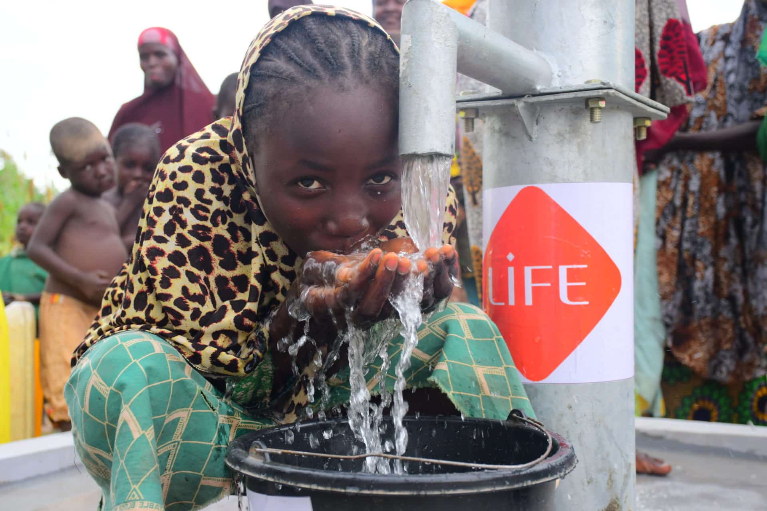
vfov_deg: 26.0
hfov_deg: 38.2
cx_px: 384
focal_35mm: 52
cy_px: 256
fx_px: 1108
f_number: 5
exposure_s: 1/250
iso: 400
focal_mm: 35
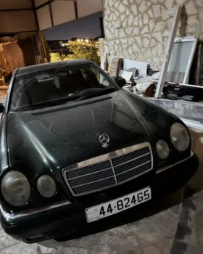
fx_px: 218
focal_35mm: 29
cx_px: 96
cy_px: 112
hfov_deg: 50.0
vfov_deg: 60.3
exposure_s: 1/5
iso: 1000
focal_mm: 5.1
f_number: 1.6
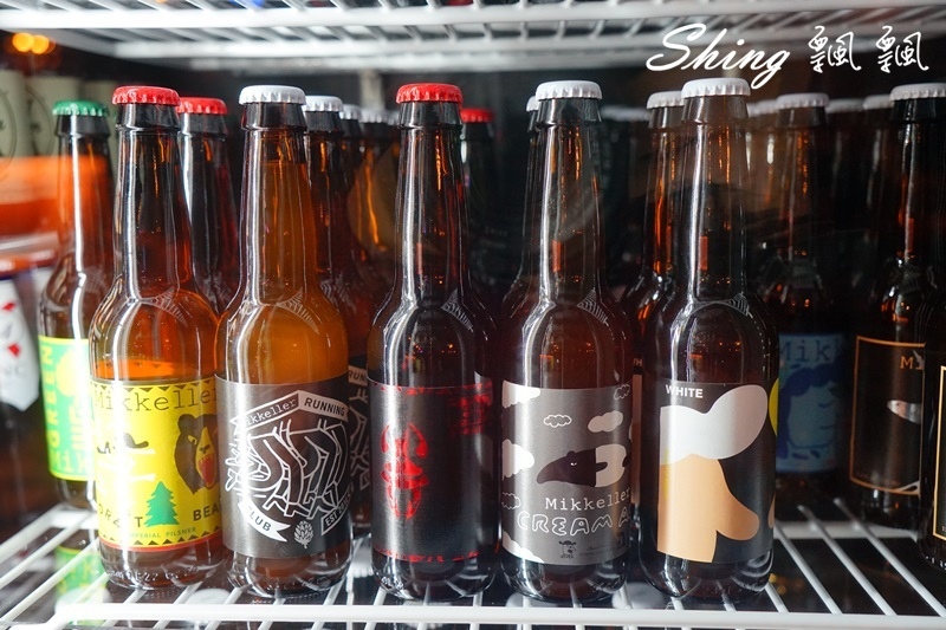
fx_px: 893
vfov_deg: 38.9
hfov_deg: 55.8
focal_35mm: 34
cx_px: 473
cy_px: 315
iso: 1000
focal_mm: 34
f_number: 4
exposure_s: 1/60
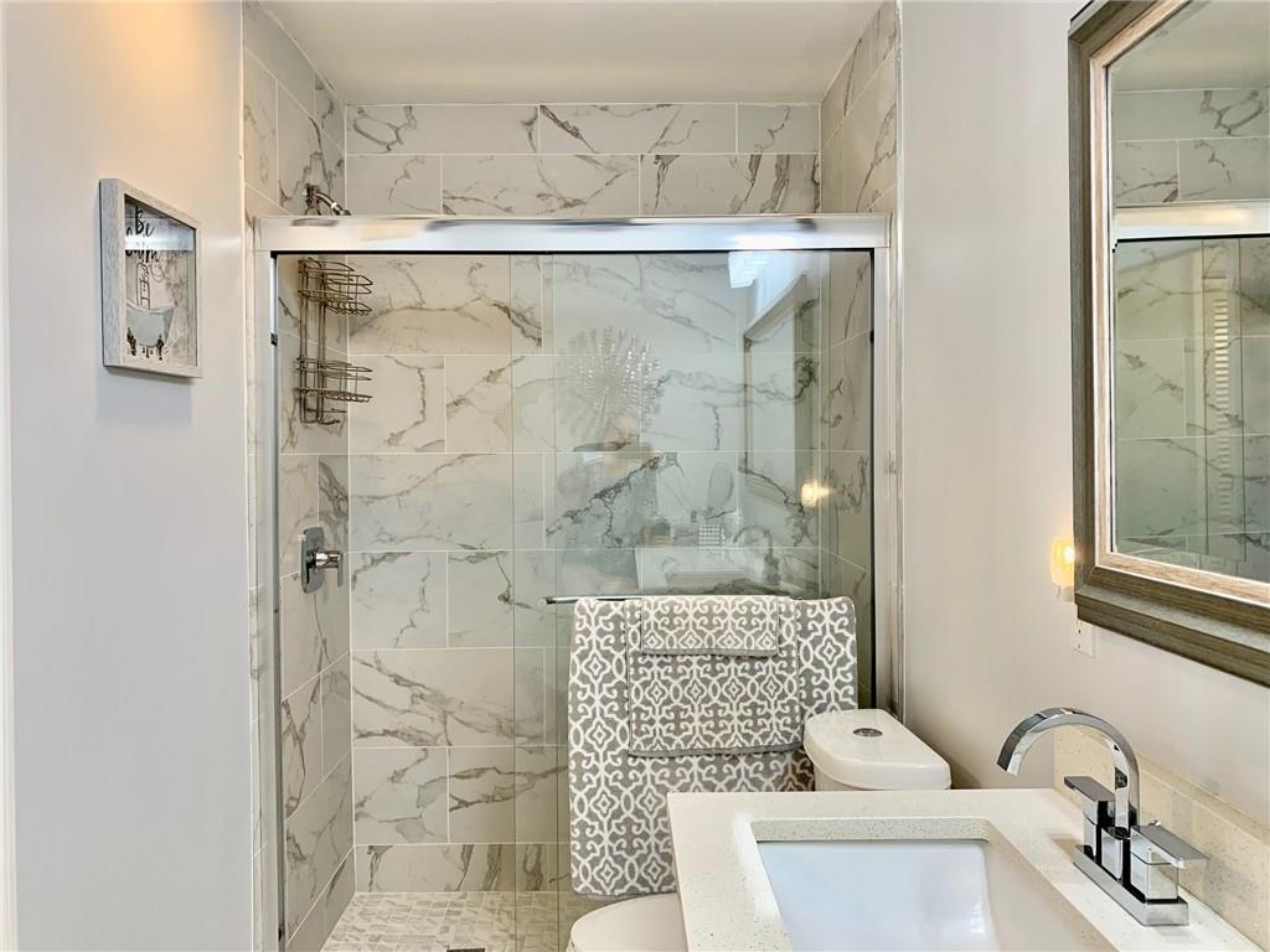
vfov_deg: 53.1
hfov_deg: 67.3
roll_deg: +0.7
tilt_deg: -1.6
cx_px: 635
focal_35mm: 26
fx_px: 954
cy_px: 476
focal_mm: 4.25
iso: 50
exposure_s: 1/60
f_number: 1.8
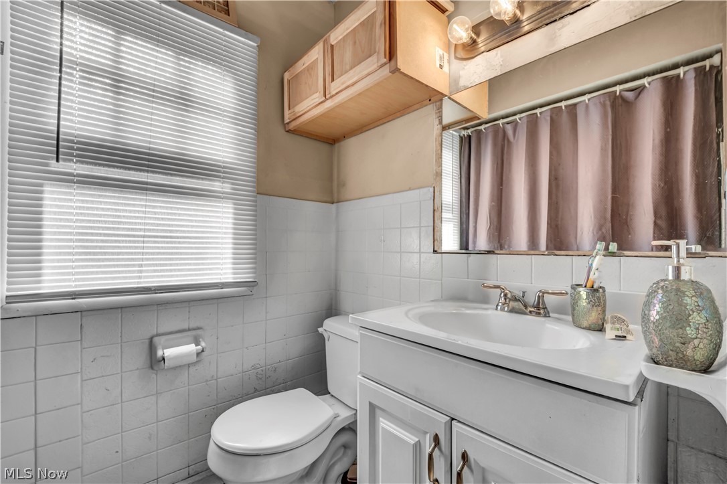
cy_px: 242
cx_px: 364
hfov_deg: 104.3
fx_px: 283
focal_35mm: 14
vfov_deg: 81.2
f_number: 11
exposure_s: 1/40
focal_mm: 14
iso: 200
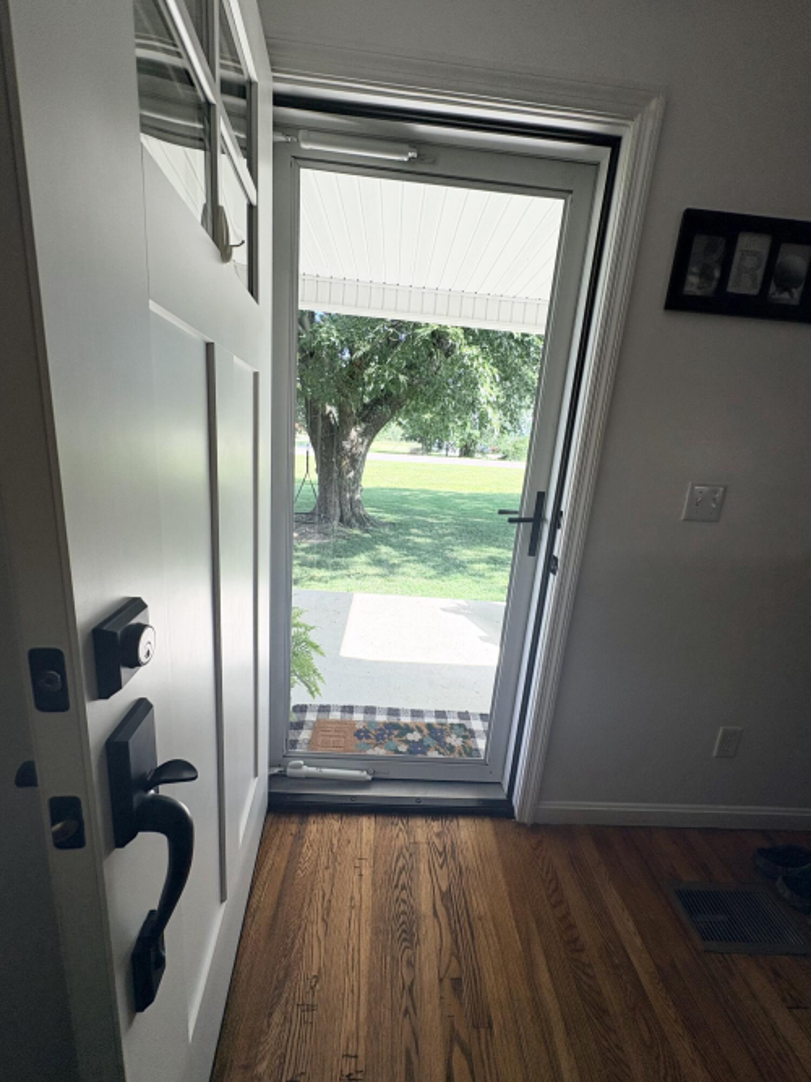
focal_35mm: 14
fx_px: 437
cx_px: 406
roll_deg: -5.1
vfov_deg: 102.1
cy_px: 541
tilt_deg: -13.2
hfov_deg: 85.7
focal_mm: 2.22
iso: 64
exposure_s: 1/470
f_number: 2.2
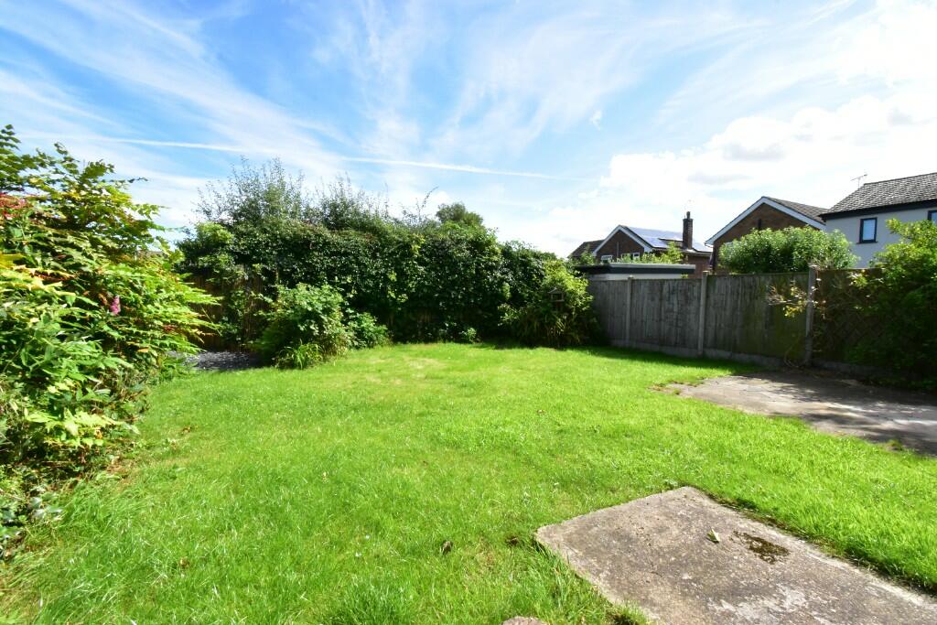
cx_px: 468
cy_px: 312
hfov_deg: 100.4
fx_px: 390
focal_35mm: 15
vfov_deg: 77.3
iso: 1400
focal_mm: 10
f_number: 22
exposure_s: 1/200
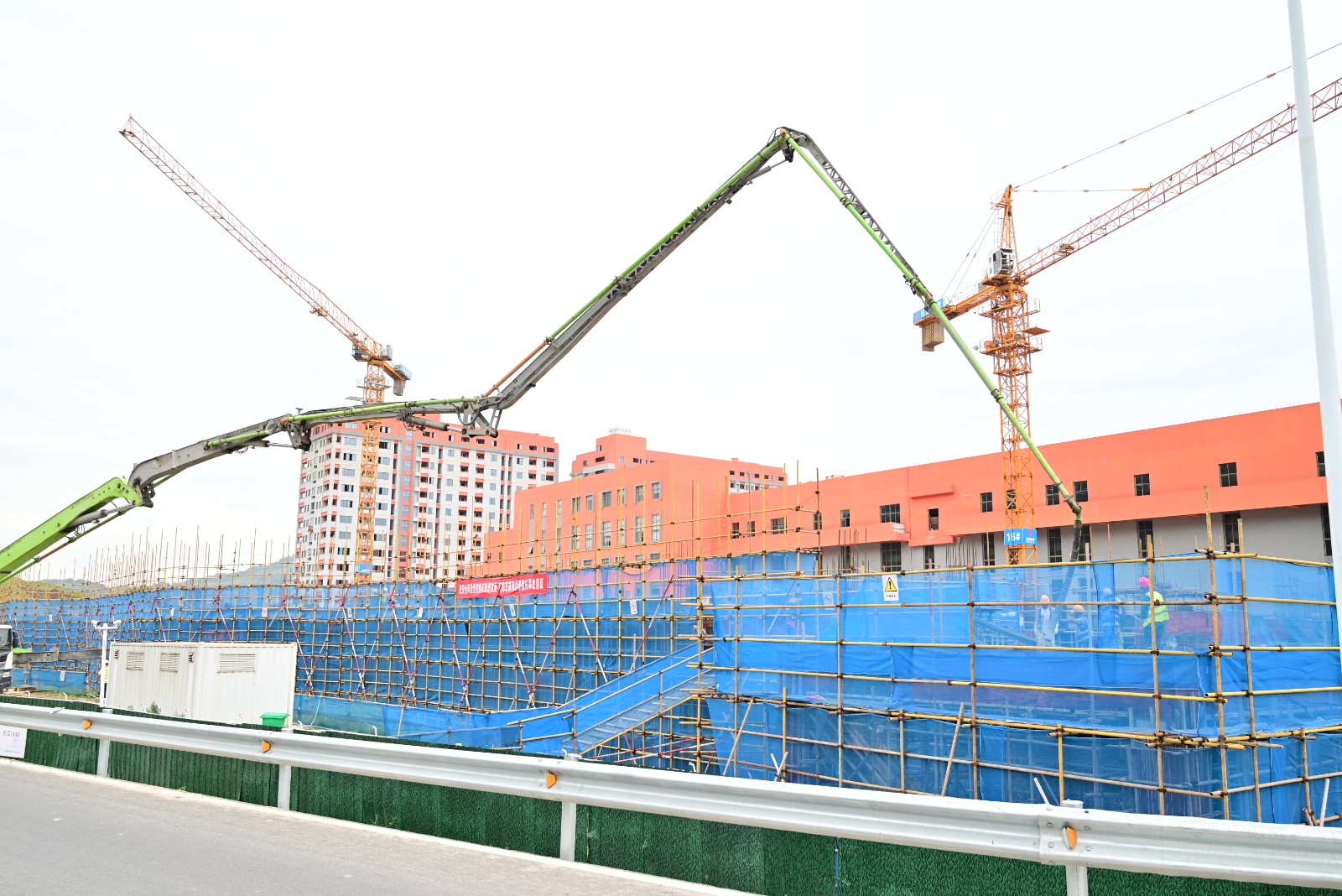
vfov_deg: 45.0
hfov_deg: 63.6
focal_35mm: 29
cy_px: 448
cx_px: 671
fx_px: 1081
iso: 500
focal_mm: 29
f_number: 4
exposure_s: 1/800
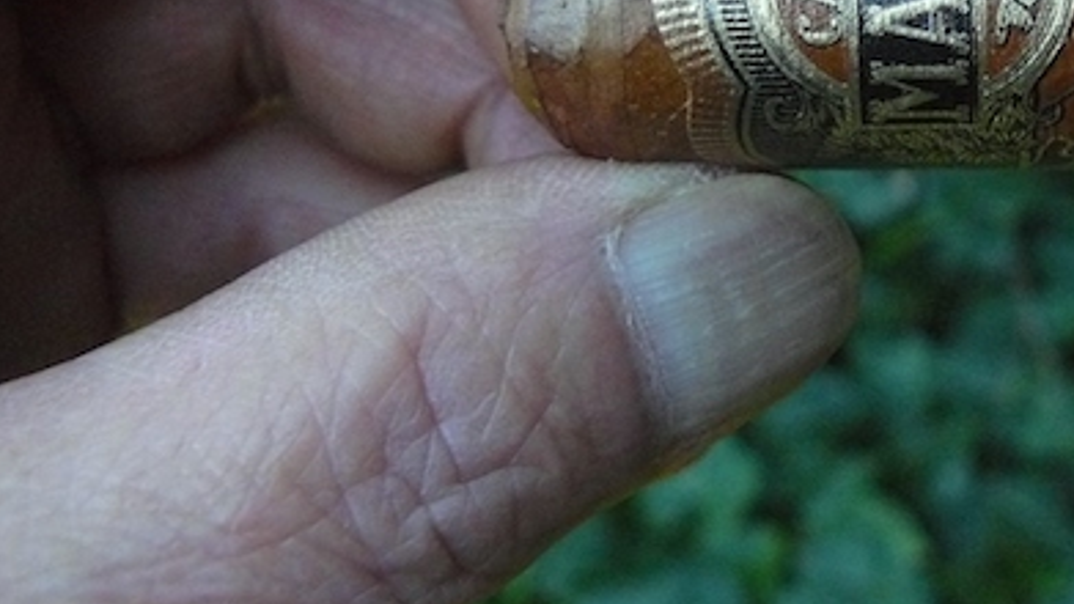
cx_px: 895
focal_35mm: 68
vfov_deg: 17.3
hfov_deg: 30.1
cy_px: -18
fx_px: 1937
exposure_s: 1/200
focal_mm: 6.1
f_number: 3.2
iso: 400
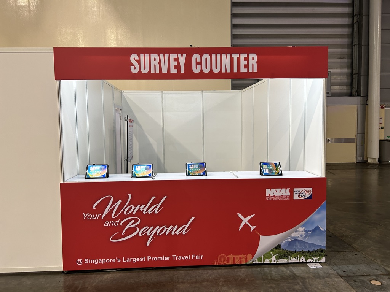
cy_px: 146
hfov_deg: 67.3
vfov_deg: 53.1
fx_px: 293
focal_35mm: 26
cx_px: 195
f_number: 1.5
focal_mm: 5.7
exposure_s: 1/50
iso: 100
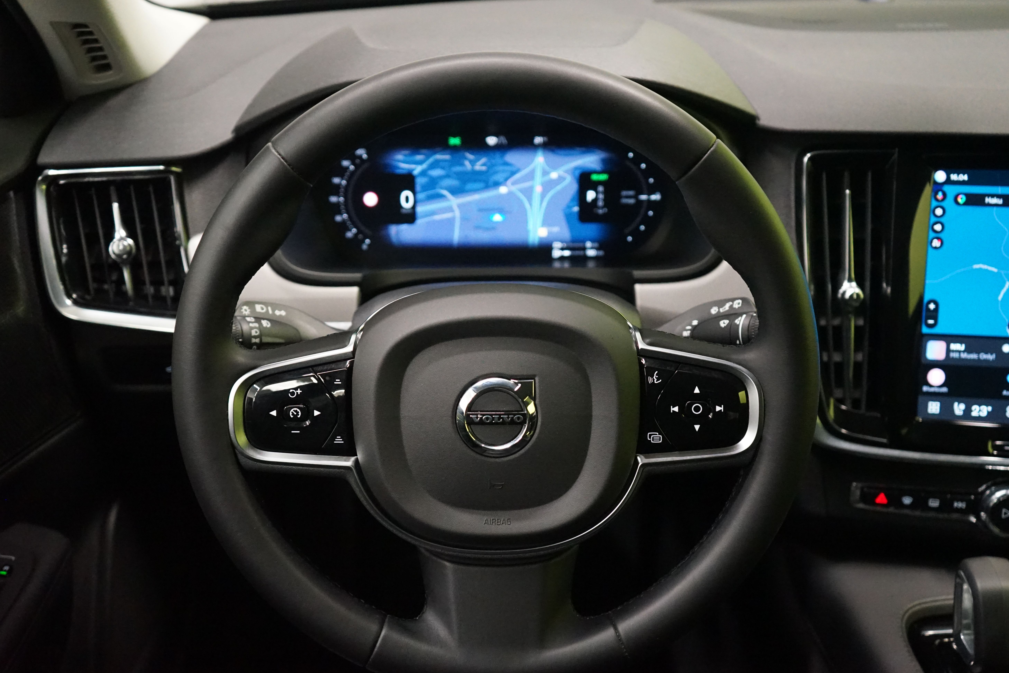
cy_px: 343
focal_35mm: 38
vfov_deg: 35.1
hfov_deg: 50.7
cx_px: 510
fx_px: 1065
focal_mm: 37
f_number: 4
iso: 6400
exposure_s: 1/50
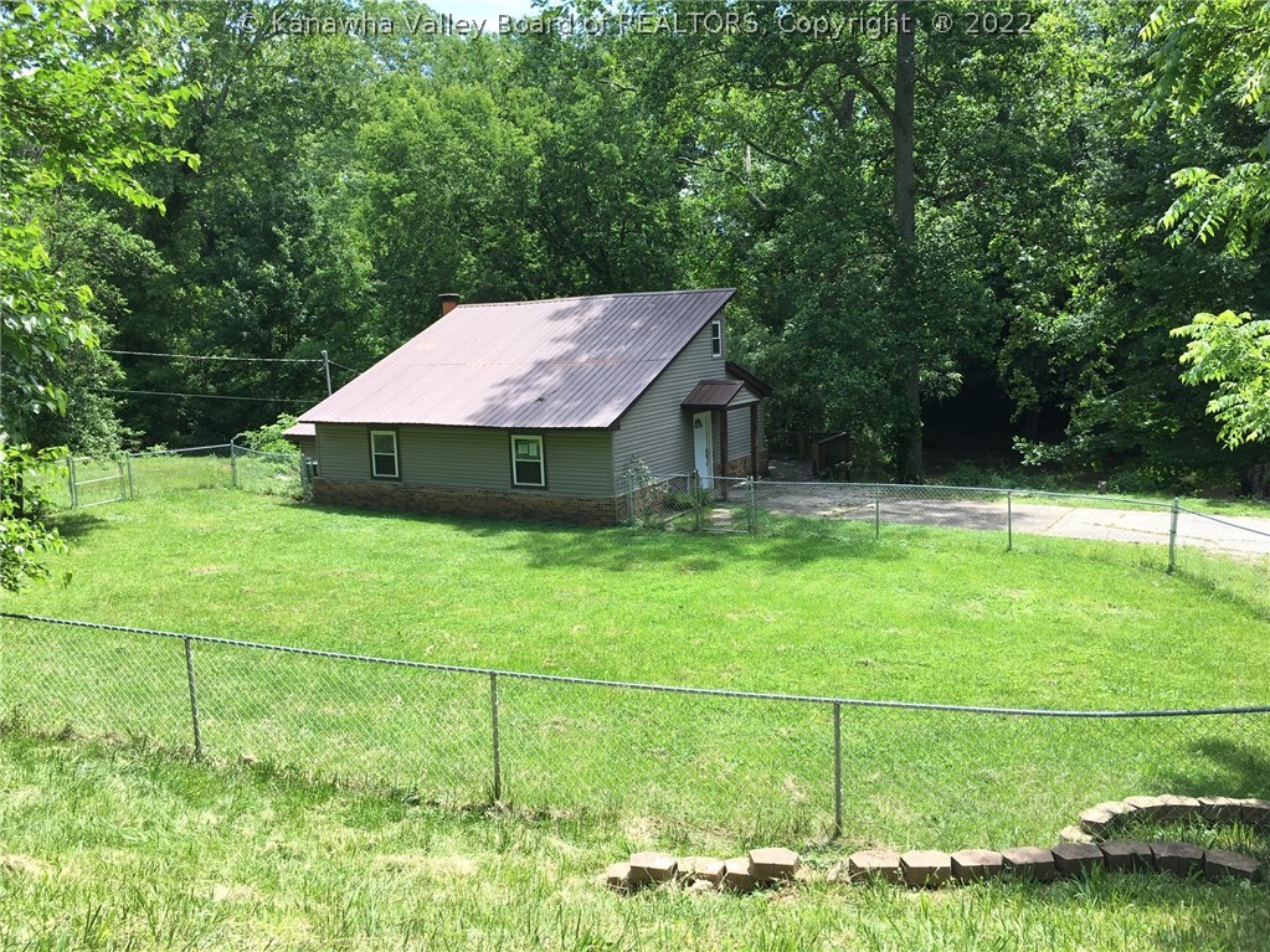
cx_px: 635
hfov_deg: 61.7
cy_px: 476
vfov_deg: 48.2
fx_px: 1064
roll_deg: +2.7
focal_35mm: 29
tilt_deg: -8.5
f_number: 2.2
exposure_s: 1/503
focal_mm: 4.15
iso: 25
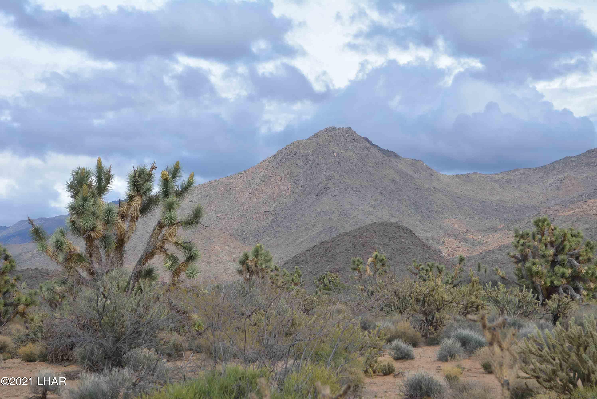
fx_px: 1369
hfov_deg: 24.6
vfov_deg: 16.6
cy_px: 200
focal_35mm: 82
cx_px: 298
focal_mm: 55
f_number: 8
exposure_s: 1/250
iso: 100
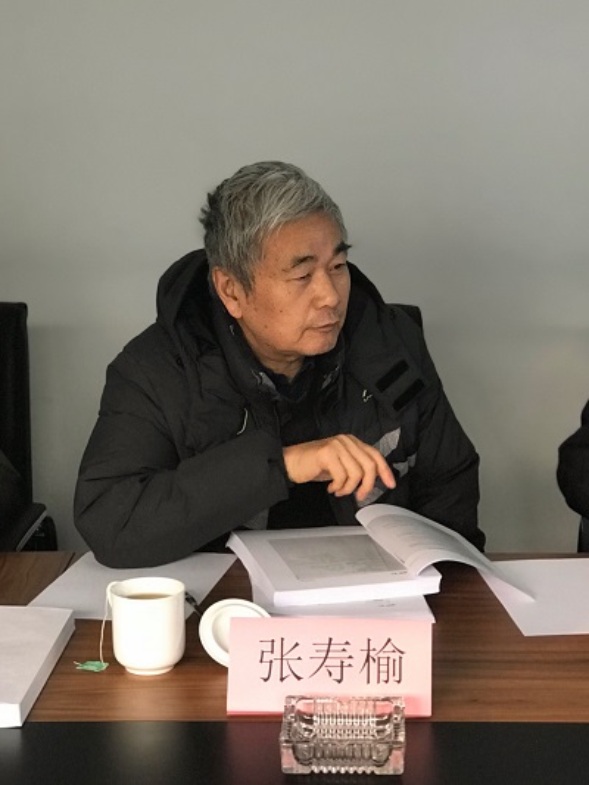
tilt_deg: -13.4
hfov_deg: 25.7
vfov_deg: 33.8
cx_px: 294
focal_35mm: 57
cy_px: 392
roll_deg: -0.1
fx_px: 1293
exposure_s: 1/50
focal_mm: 6.6
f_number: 2.8
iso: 320
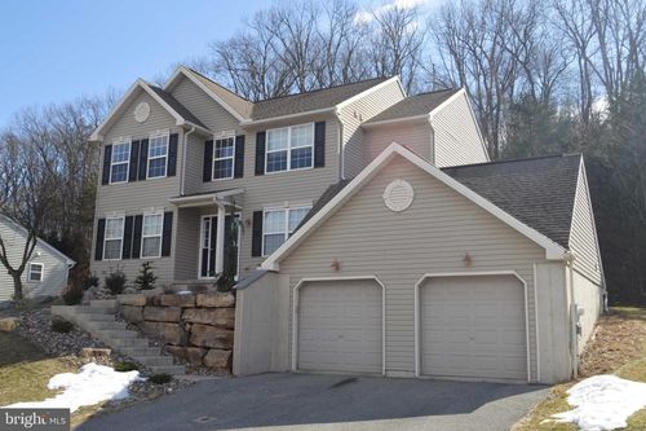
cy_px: 216
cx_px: 323
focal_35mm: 34
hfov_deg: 55.1
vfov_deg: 38.3
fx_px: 619
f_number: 8
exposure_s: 1/200
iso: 100
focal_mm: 23
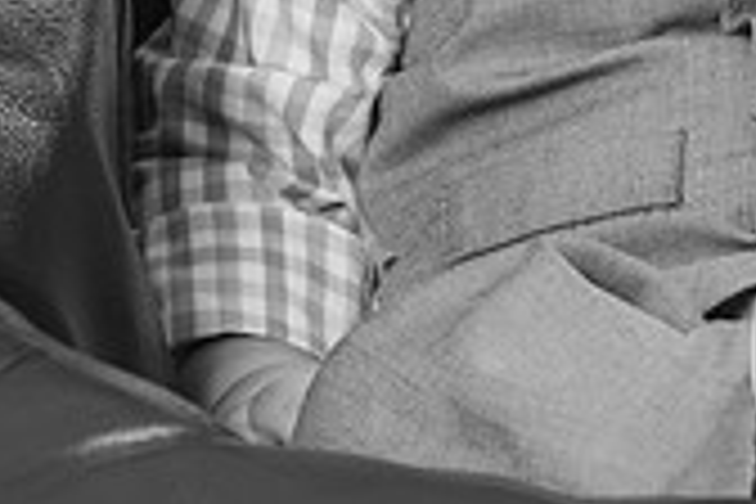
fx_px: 15665
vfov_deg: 1.8
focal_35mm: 746
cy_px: -278
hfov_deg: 2.8
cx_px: 670
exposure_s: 1/125
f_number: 5.6
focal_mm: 150
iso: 200
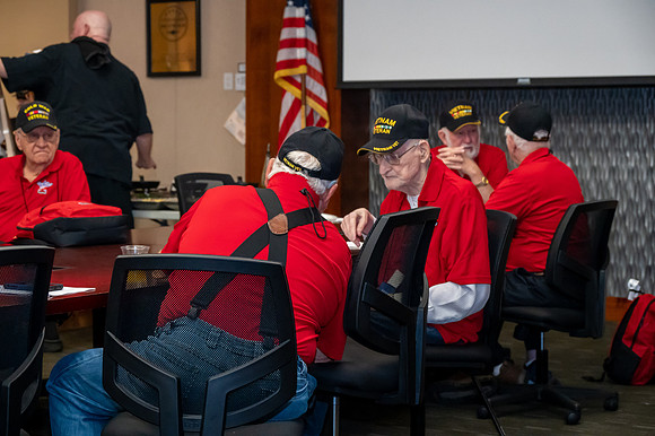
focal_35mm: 75
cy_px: 218
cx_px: 328
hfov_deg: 27.0
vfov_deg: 18.2
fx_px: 1364
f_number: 6
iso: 12800
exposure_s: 1/160
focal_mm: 75
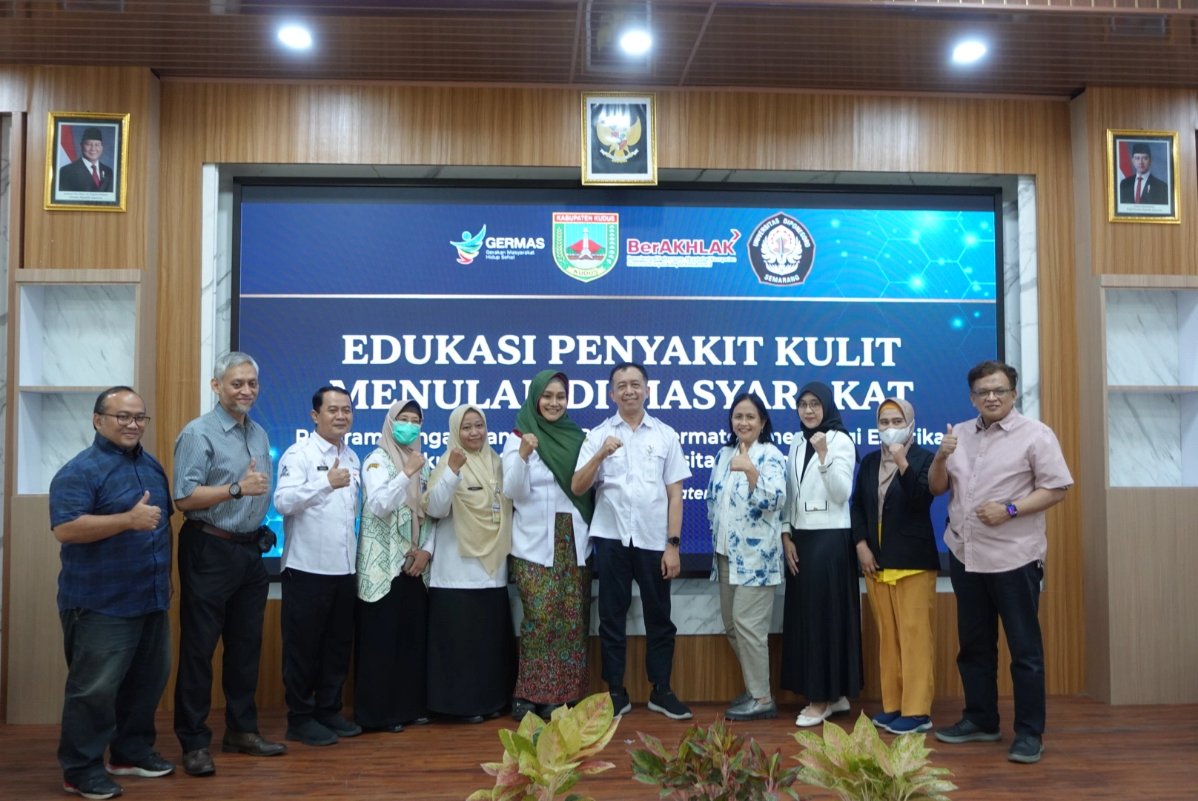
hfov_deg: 58.7
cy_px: 400
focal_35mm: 32
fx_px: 1066
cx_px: 599
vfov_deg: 41.2
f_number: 2.8
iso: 320
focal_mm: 12.52
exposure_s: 1/40
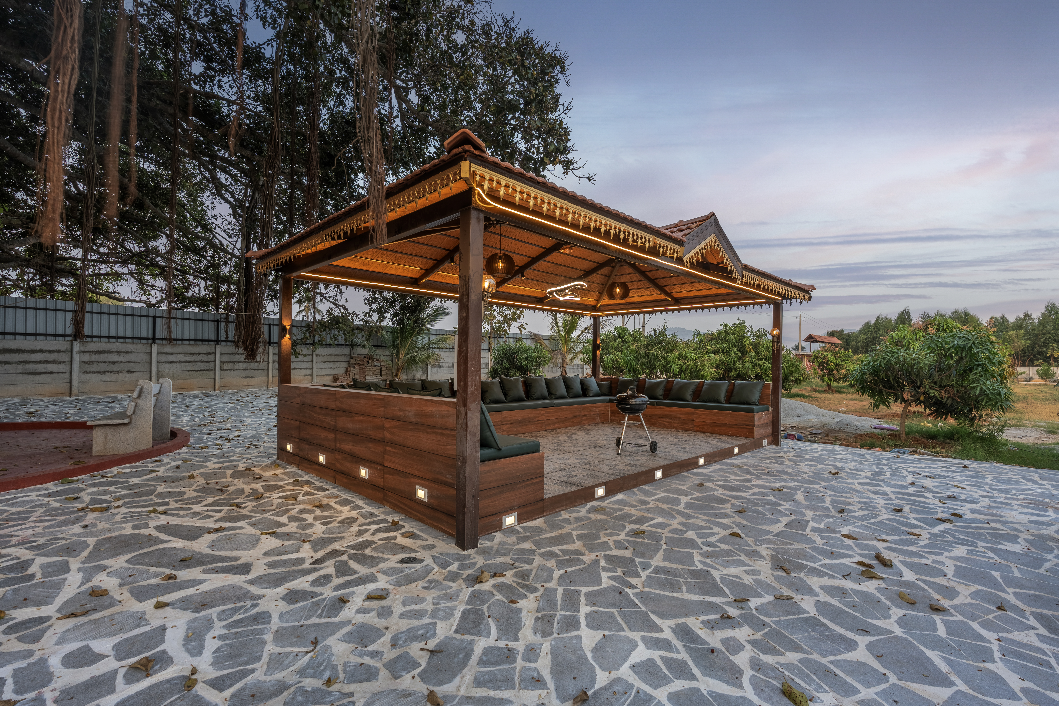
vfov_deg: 72.1
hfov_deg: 95.0
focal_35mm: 16
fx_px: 485
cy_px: 353
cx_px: 530
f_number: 8
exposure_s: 1/250
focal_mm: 16.5
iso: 100
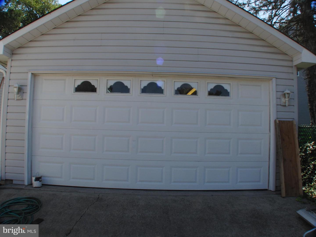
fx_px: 329
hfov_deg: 51.4
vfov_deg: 39.7
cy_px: 118
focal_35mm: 36
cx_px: 158
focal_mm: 7.3
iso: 100
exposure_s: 1/640
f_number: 4.2
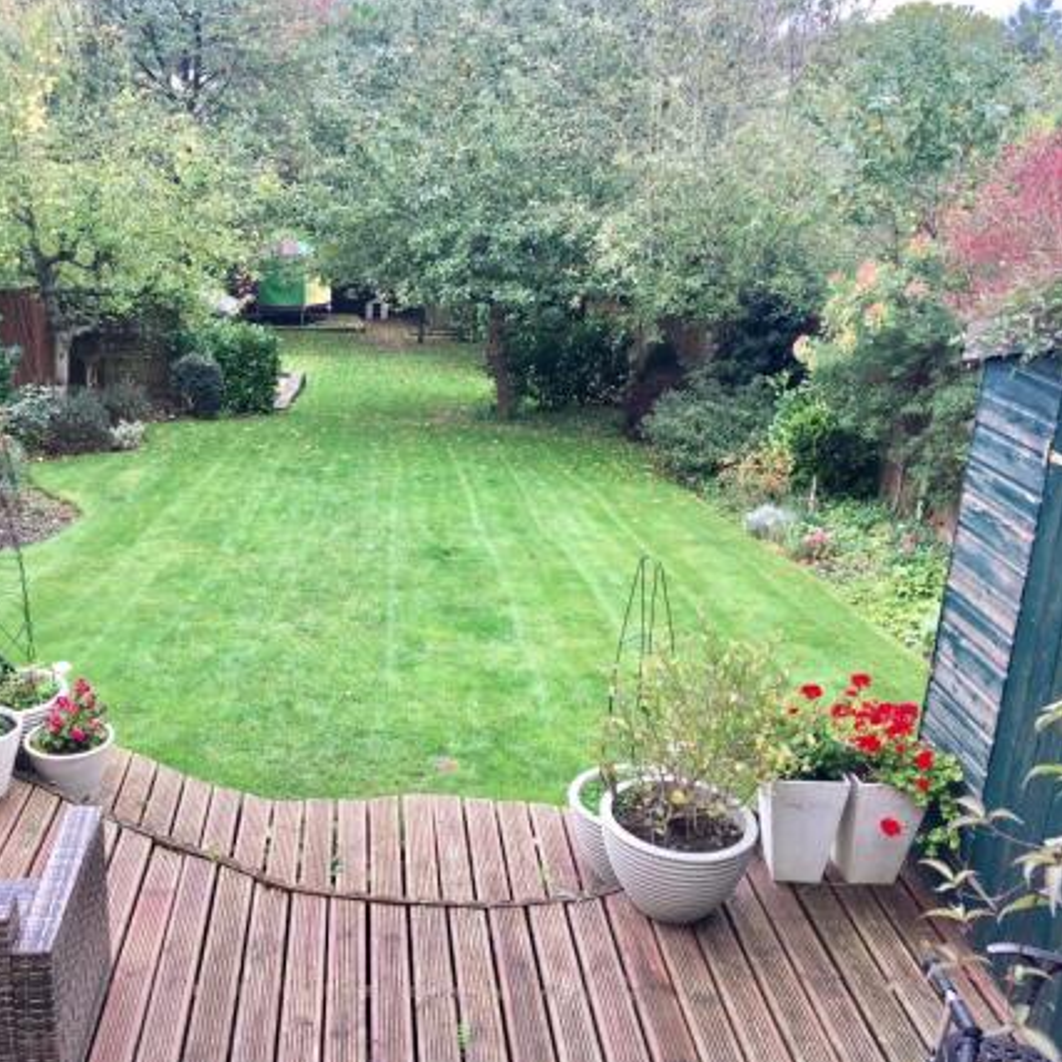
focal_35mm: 35
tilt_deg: -17.3
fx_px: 1215
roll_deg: +0.6
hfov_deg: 46.4
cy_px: 529
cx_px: 347
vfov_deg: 47.2
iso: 25
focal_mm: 4.15
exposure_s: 1/100
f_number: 2.2
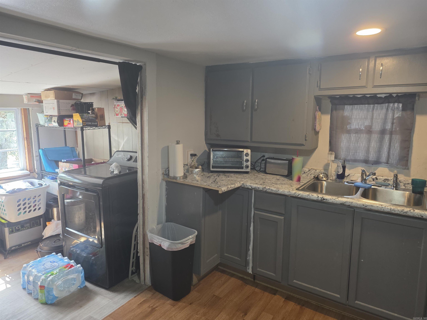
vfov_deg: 58.9
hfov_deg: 73.9
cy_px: 160
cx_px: 214
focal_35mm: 23
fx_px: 284
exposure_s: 1/120
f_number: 1.7
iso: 160
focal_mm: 6.3
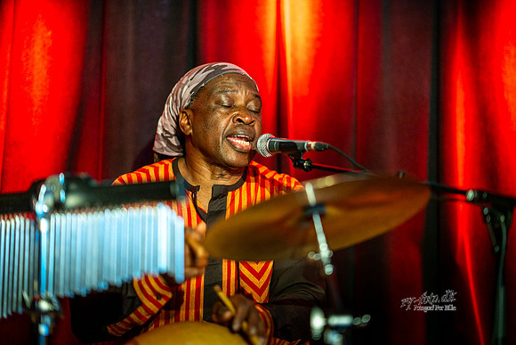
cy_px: 172
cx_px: 258
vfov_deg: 16.1
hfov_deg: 23.9
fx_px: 1219
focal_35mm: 85
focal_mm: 85
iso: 1600
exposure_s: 1/200
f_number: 1.4
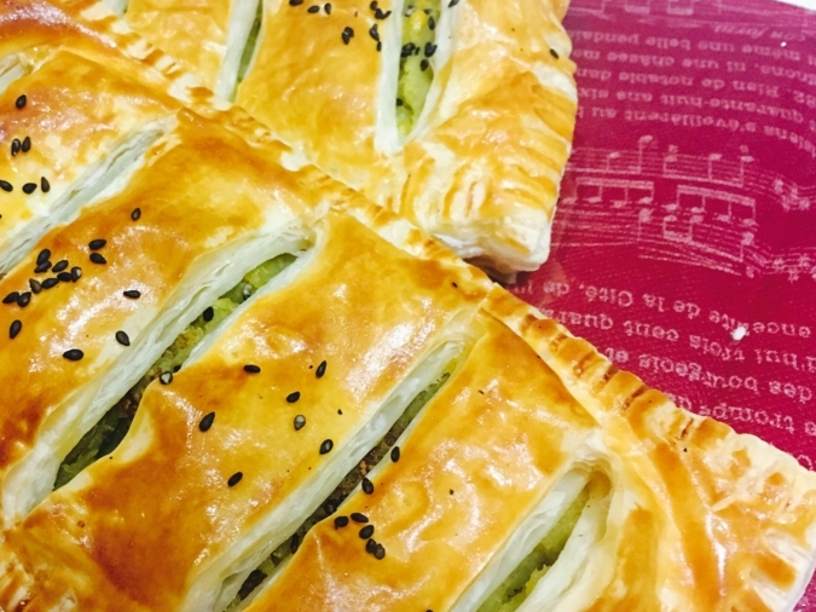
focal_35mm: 44
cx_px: 226
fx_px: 1037
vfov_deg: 32.8
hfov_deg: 41.9
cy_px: 335
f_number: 2.2
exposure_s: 1/17
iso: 200
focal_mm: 4.15
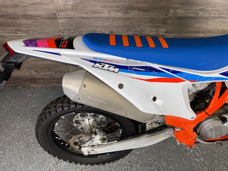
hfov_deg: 71.6
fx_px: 158
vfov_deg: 56.8
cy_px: 86
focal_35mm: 24
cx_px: 114
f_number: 1.78
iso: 64
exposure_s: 1/46
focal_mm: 6.76
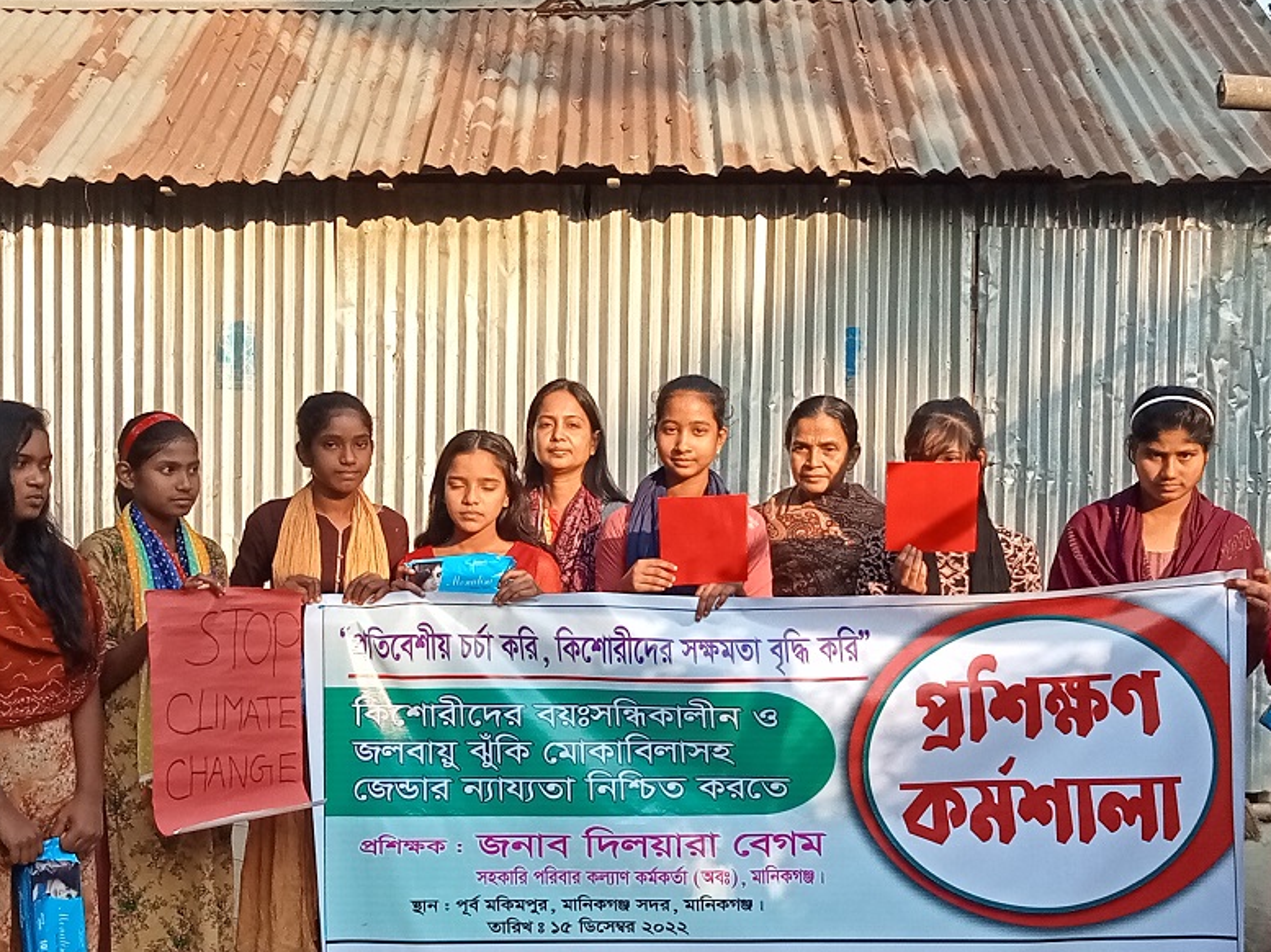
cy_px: 612
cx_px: 556
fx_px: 2202
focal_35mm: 60
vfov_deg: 24.3
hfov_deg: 32.2
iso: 100
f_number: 2.2
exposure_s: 1/293
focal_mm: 3.46
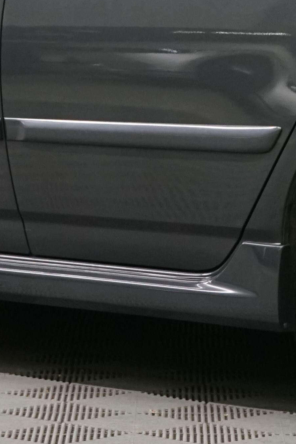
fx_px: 3701
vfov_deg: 6.8
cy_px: -4
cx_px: 287
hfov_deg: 4.6
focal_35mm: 300
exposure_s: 1/50
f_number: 5.6
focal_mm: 67
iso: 800
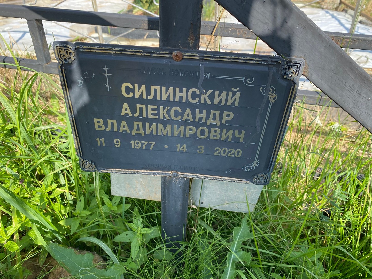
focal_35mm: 26
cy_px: 140
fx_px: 279
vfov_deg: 53.1
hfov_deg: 67.3
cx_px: 186
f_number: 1.8
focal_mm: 4.25
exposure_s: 1/706
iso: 32
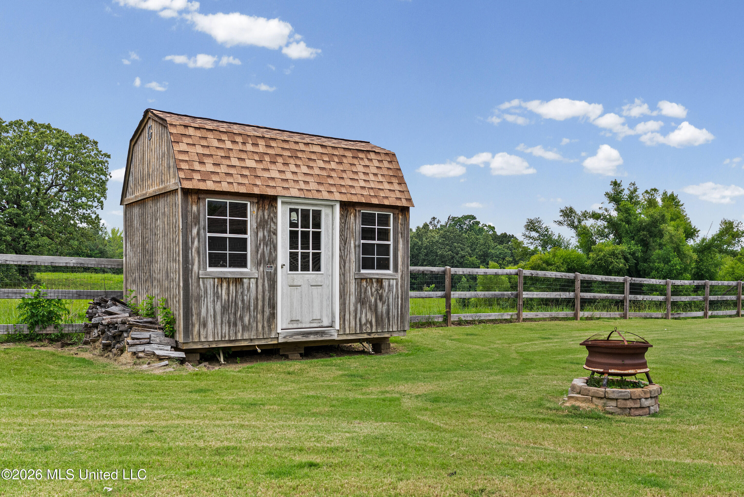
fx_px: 662
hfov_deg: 58.7
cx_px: 372
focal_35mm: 32
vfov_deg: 41.2
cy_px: 248
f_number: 9
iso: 800
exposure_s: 1/200
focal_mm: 32
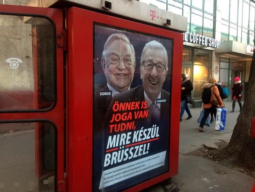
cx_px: 128
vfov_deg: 48.3
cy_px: 96
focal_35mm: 29
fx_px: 214
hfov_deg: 61.6
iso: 200
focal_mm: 4.15
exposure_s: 1/33
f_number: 2.2
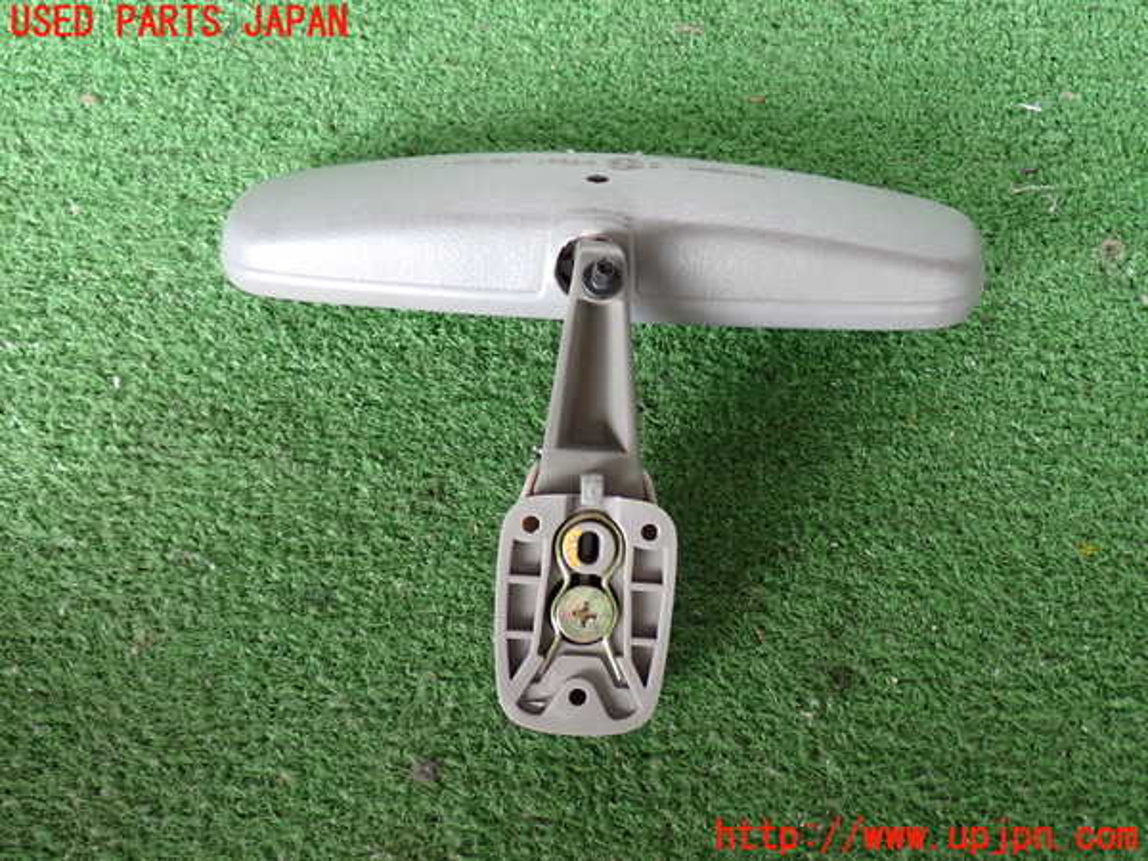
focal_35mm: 36
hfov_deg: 51.4
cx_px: 574
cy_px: 430
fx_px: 1194
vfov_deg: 39.7
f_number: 2.5
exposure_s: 1/40
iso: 200
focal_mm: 6.37
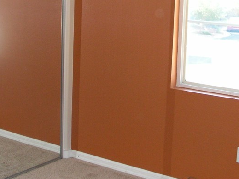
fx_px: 490
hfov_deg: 27.4
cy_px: 22
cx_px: 102
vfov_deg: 20.3
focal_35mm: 71
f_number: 3.2
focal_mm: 6
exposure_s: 1/40
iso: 80
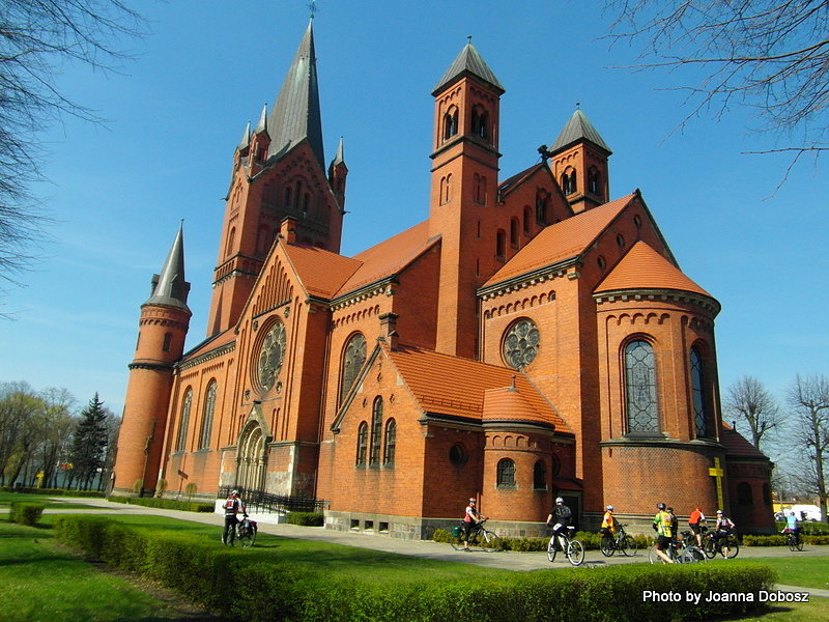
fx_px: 575
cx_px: 414
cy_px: 311
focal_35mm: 24
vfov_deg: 56.8
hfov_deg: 71.6
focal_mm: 4
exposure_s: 1/1000
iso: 100
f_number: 3.2
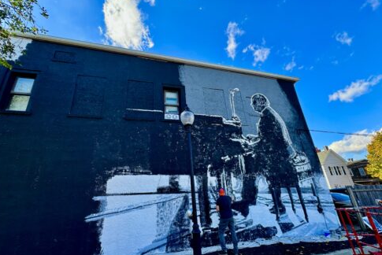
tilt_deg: +19.7
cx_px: 186
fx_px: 159
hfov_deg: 100.3
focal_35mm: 15
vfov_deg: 77.1
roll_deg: +2.8
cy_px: 142
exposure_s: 1/183
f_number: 2.2
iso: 40
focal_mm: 2.22
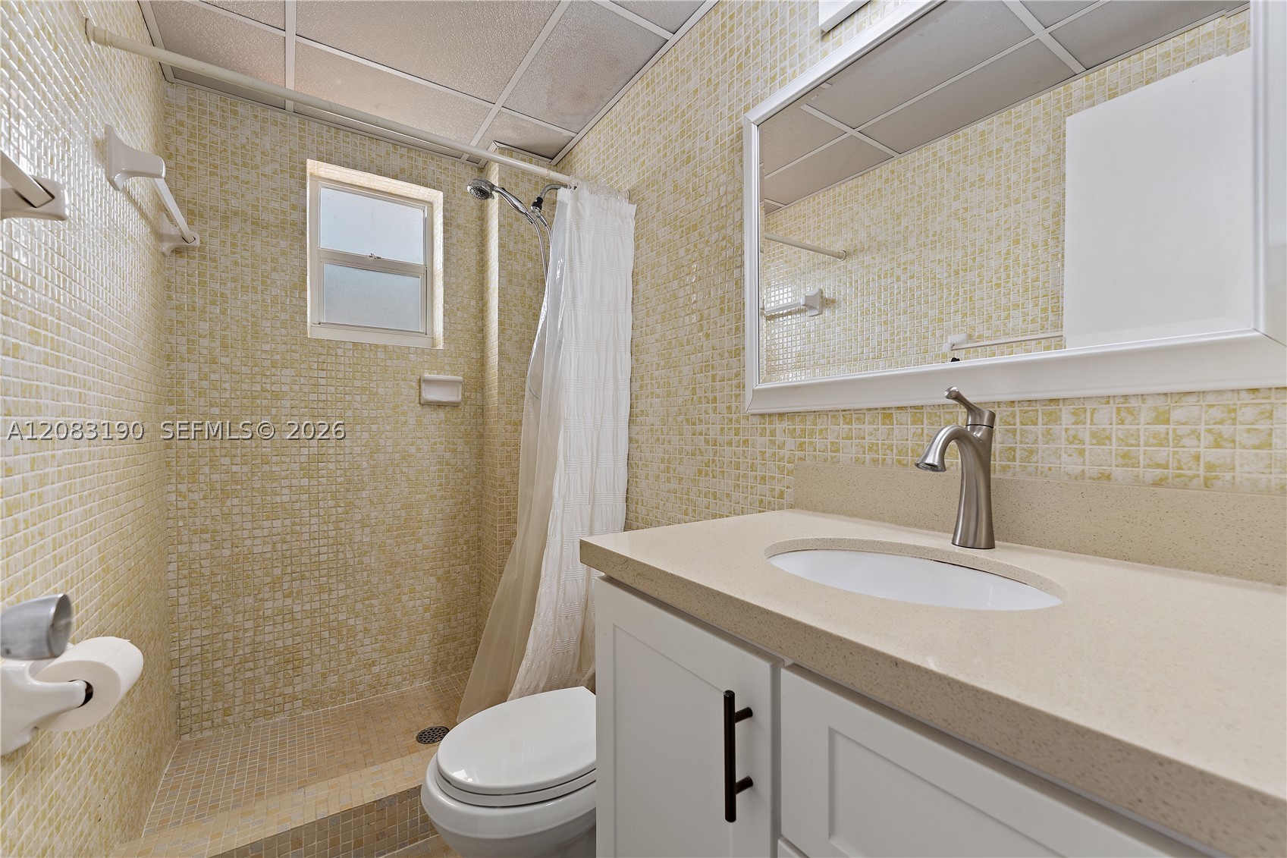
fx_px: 500
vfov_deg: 81.2
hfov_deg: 104.3
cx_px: 644
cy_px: 429
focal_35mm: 14
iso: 100
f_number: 8
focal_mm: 14
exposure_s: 1
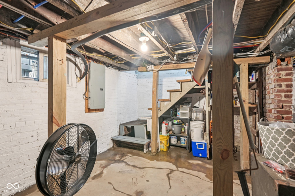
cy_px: 98
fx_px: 131
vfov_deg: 73.7
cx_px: 148
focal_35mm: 16
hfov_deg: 96.7
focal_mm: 16
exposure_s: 1/2.5
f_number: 8
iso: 400
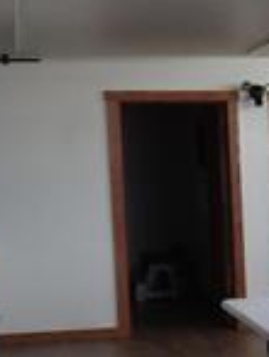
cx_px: 638
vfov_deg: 15.6
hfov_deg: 10.3
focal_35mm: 126
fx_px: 1302
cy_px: 262
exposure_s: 1/33
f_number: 3.2
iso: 184
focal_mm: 4.3
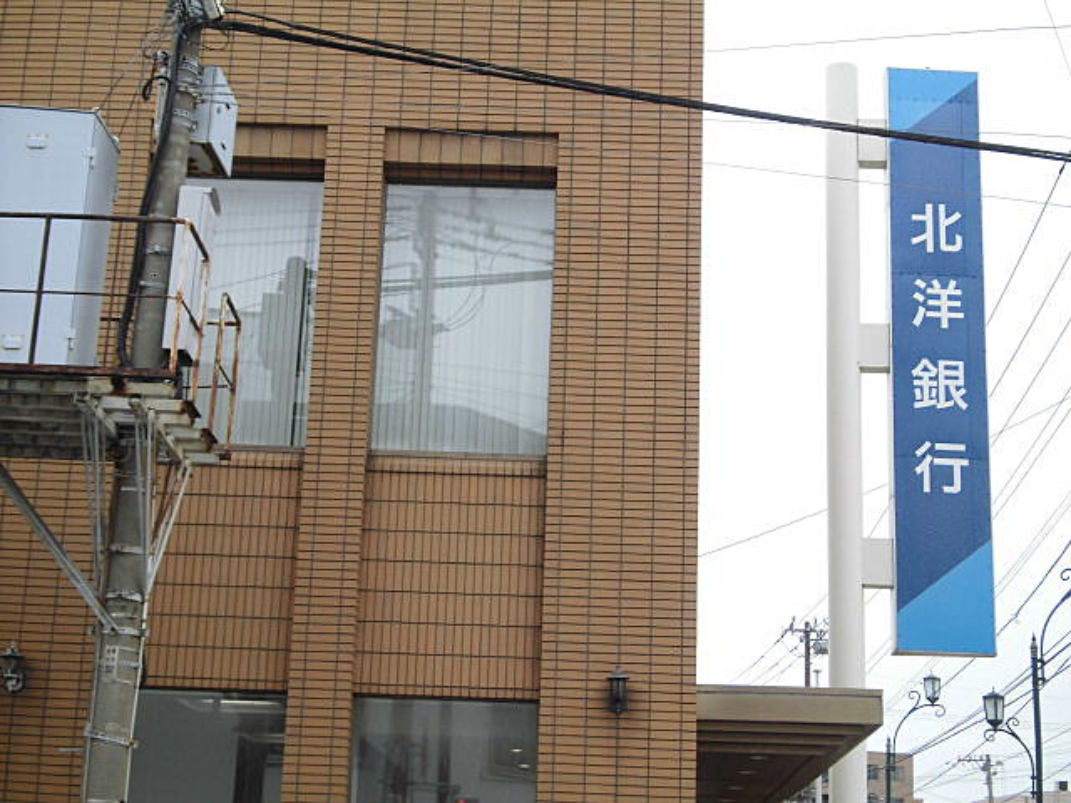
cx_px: 536
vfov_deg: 24.4
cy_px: 402
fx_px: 1856
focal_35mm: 60
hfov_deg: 32.2
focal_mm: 10.7
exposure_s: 1/125
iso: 100
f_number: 3.9
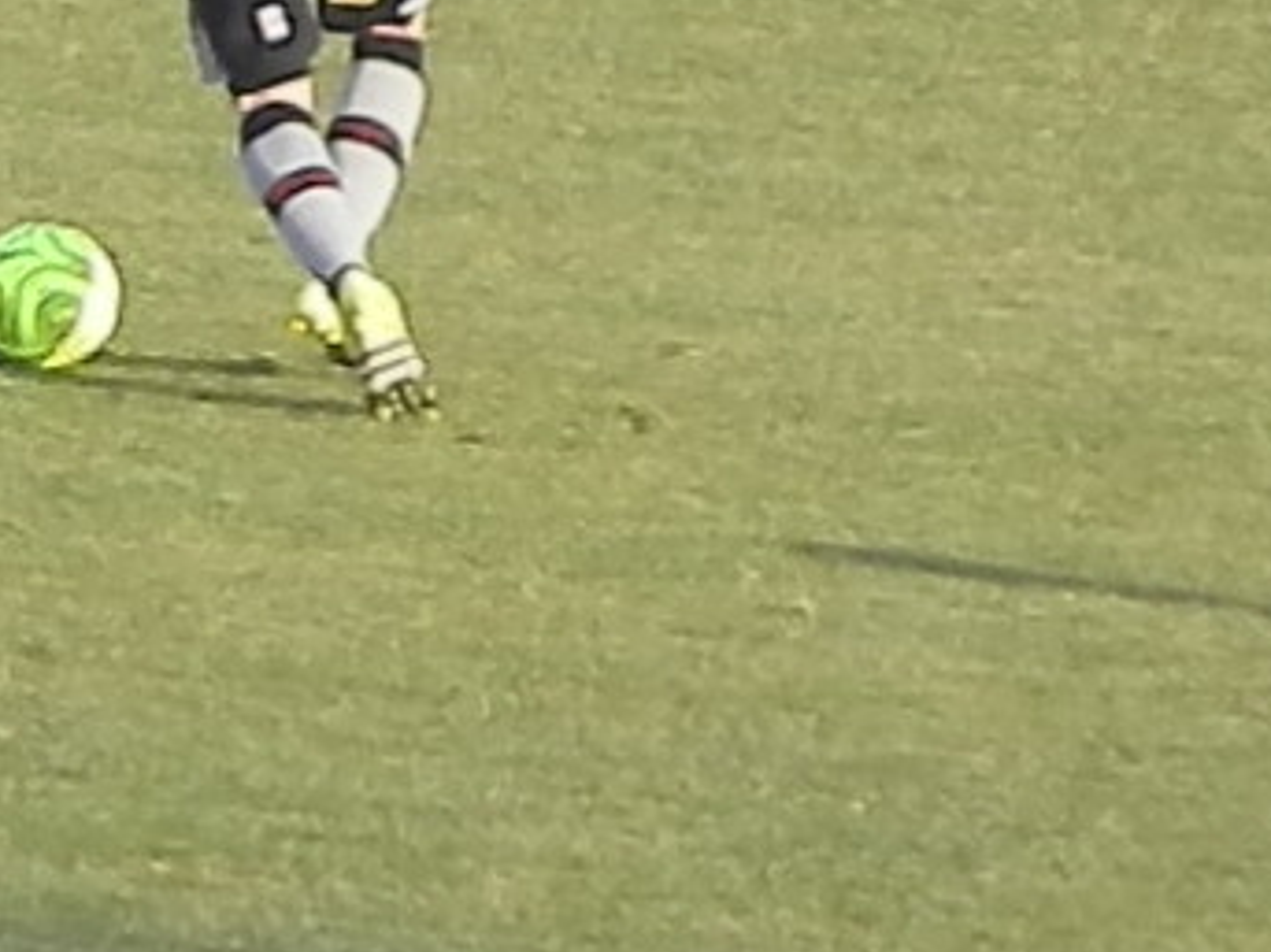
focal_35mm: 1388
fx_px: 50946
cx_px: -452
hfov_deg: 1.4
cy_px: 400
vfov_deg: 1.1
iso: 400
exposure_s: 1/400
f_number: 5.7
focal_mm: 83.7
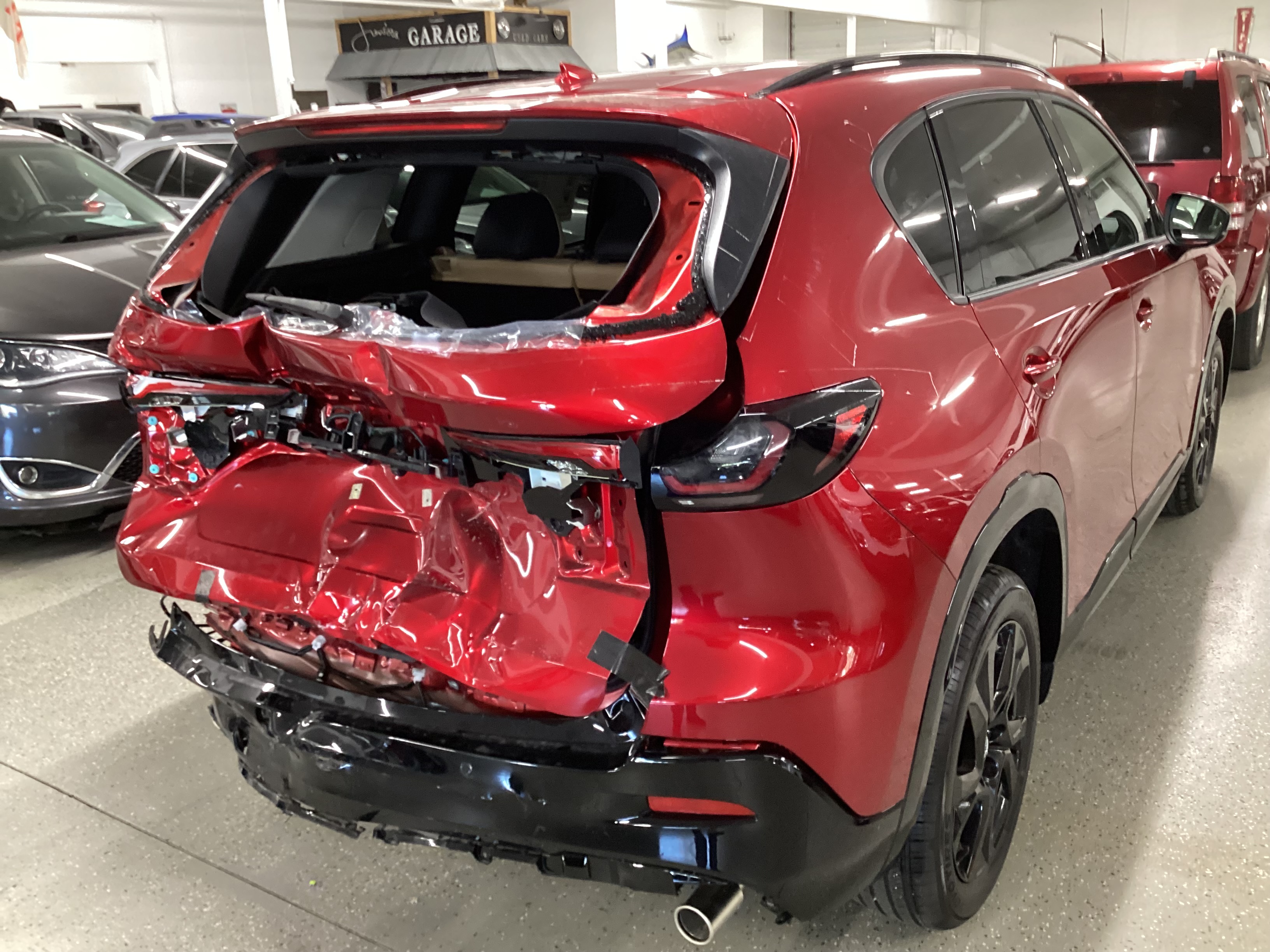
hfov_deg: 58.4
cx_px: 635
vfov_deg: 45.4
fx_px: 1137
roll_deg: +1.5
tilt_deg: -18.6
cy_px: 476
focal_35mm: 31
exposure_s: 1/25
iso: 320
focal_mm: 3.3
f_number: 2.4
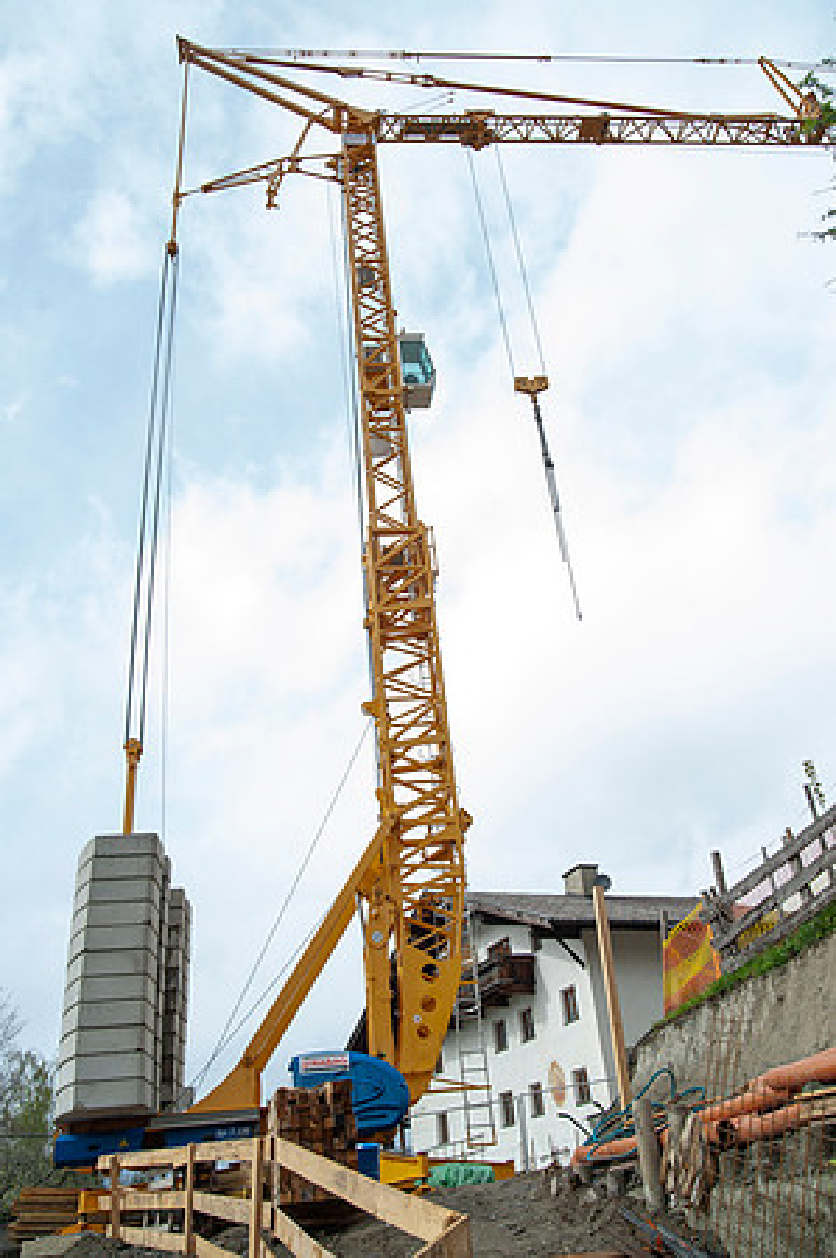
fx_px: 978
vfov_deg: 65.5
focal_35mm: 28
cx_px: 418
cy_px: 629
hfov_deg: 46.3
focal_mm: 28
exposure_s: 1/250
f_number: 8
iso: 200
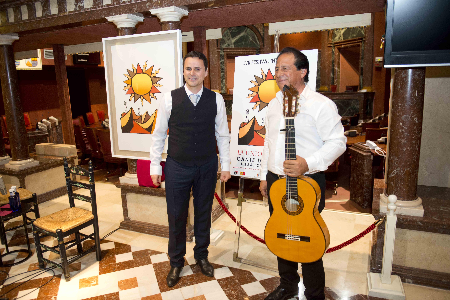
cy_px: 150
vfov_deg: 48.0
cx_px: 225
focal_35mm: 27
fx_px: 338
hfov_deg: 67.4
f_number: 2.8
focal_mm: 27
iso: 1600
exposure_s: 1/50
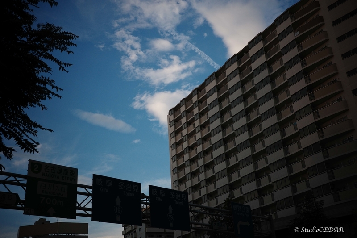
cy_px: 119
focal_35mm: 40
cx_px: 178
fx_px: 397
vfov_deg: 33.4
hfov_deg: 48.5
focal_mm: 26
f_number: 2.8
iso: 400
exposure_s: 1/2500
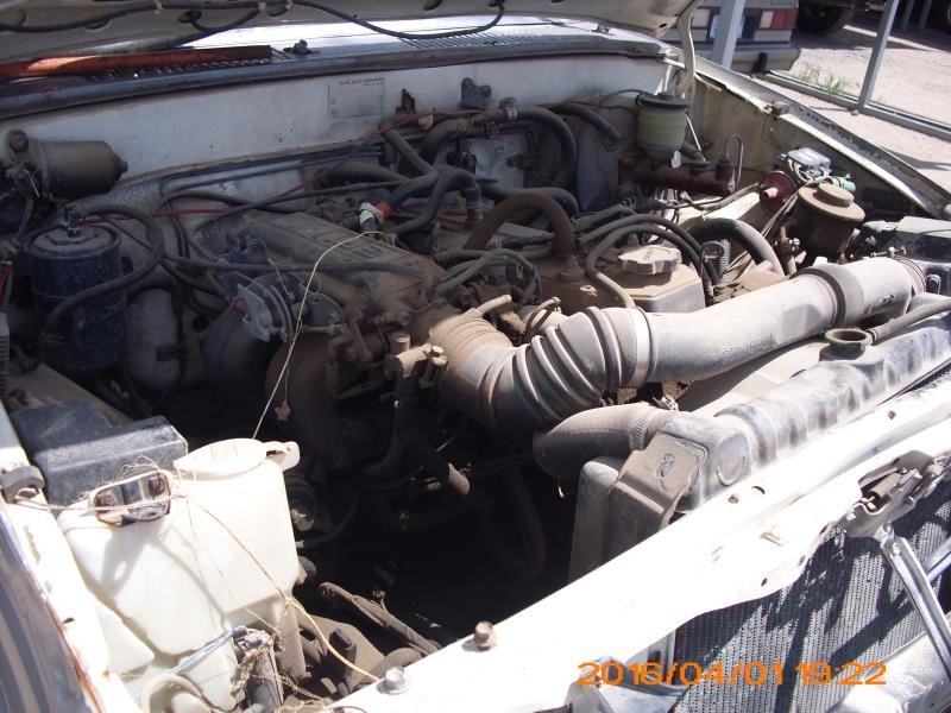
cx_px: 476
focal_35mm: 36
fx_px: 989
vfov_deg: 39.7
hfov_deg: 51.4
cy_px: 356
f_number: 7.8
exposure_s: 1/100
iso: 80
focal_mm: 6.3
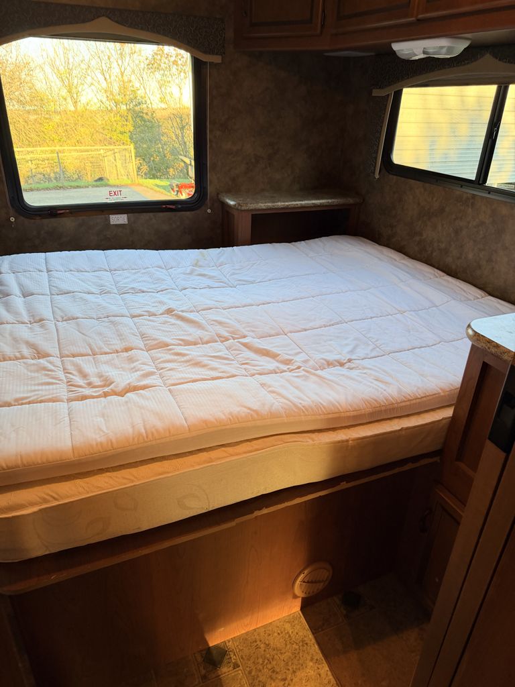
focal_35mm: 24
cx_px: 258
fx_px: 476
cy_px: 344
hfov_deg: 56.8
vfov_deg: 71.6
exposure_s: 1/79
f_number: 1.78
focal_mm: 6.76
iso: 200
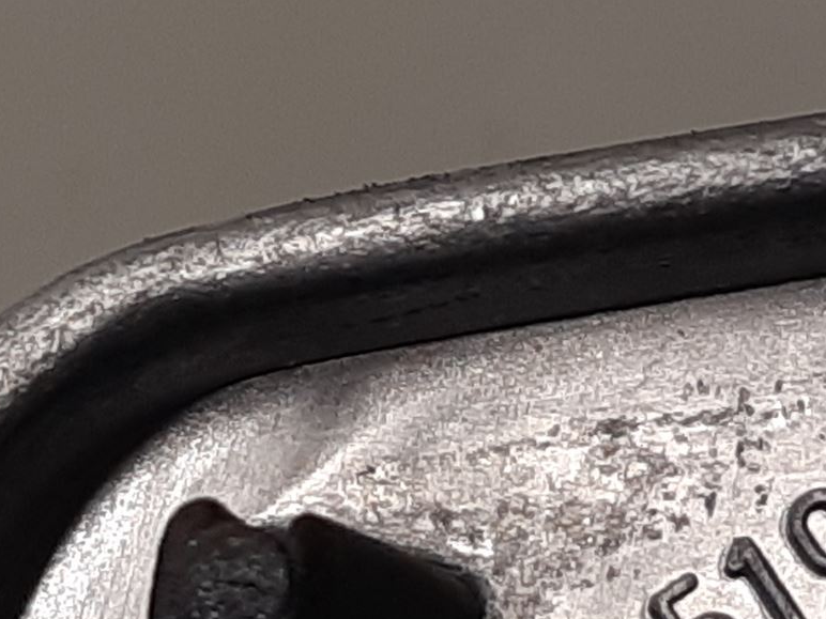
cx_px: 759
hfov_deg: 27.1
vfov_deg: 21.0
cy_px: 529
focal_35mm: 69
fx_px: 1646
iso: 50
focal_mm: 3.93
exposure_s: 1/50
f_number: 1.7
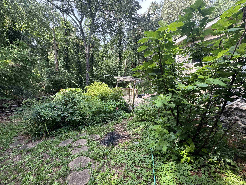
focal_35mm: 14
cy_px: 92
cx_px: 123
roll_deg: -2.0
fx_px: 99
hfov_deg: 102.1
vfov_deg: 85.7
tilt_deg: -6.9
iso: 40
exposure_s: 1/137
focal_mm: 2.22
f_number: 2.2
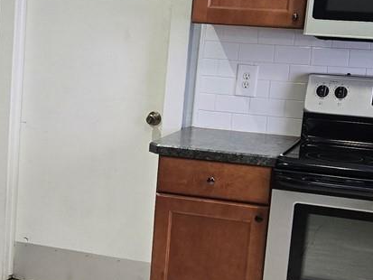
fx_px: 959
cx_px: 12
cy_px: 182
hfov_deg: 21.3
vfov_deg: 16.6
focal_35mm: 89
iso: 500
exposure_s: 1/120
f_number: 1.8
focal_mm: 5.4
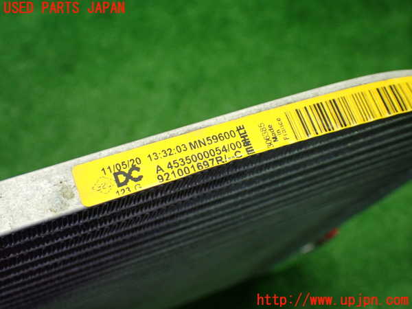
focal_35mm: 44
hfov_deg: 42.9
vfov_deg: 32.9
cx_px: 206
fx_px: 524
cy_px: 154
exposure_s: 1/160
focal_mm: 7.84
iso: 800
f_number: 2.9
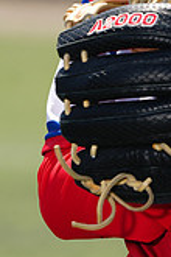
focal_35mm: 704
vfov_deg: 2.9
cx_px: 263
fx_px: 5016
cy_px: -59
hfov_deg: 2.0
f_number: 5
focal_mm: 200
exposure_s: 1/250
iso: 50
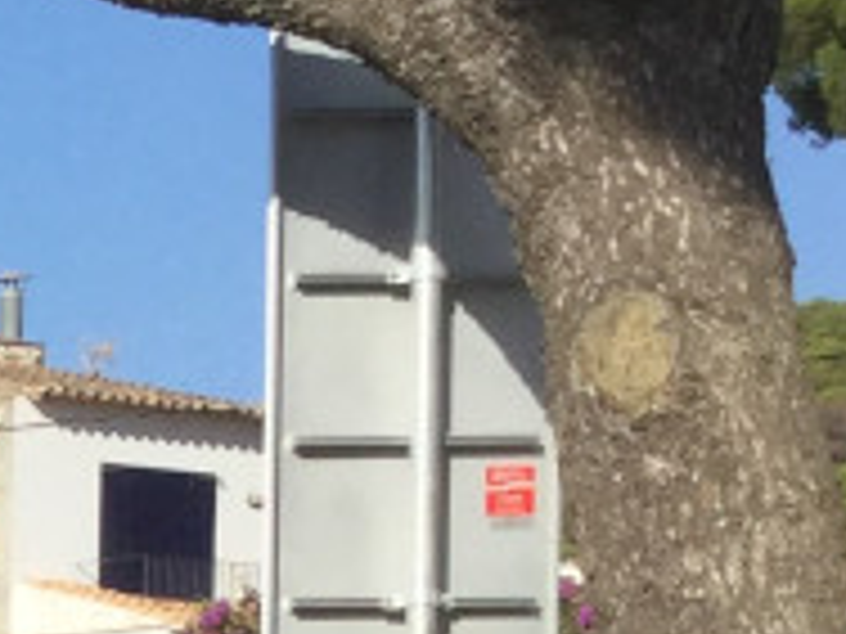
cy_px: 1344
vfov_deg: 6.8
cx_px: -1004
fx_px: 5157
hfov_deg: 8.7
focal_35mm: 211
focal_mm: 3.3
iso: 25
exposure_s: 1/1597
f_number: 2.4
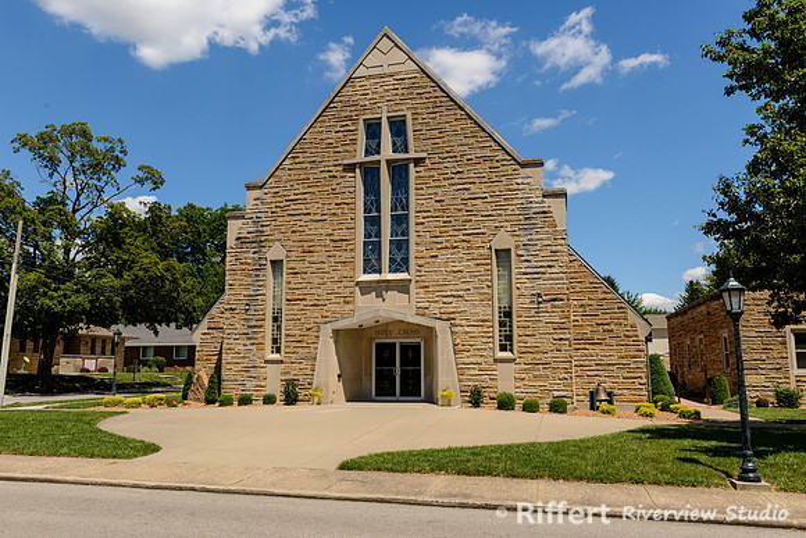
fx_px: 627
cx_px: 403
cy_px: 269
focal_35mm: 28
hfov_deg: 65.5
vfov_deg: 46.4
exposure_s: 1/160
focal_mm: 28
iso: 100
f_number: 11
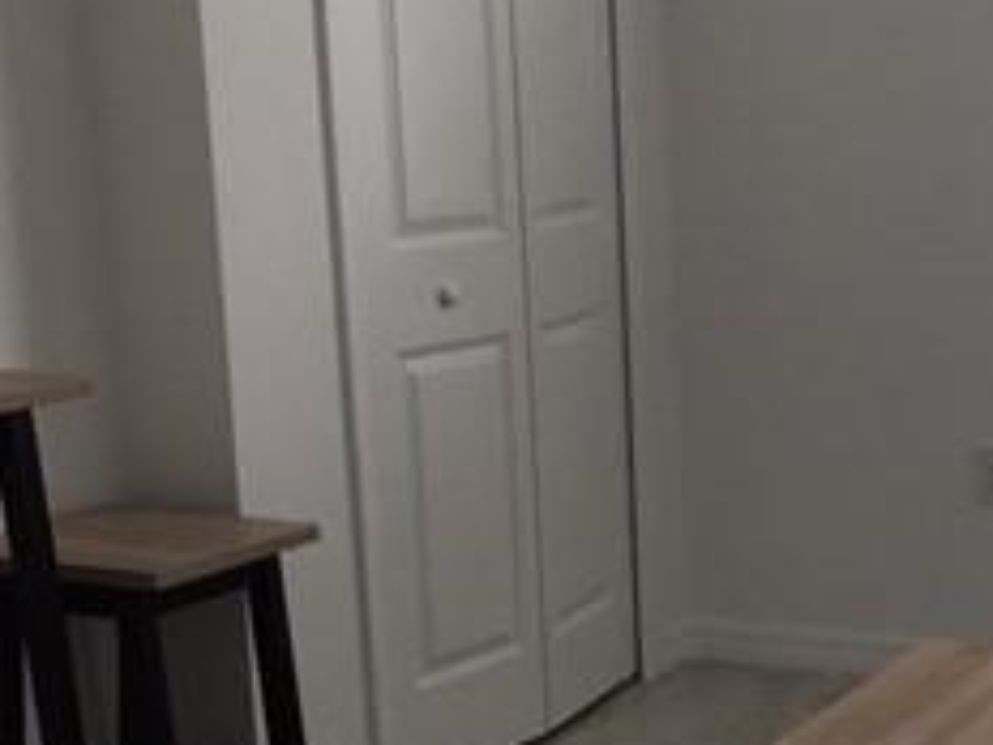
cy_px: 535
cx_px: 920
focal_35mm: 80
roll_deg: +1.0
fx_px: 2295
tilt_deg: -12.1
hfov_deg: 23.7
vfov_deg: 18.3
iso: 64
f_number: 2.2
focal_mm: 4.15
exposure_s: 1/15
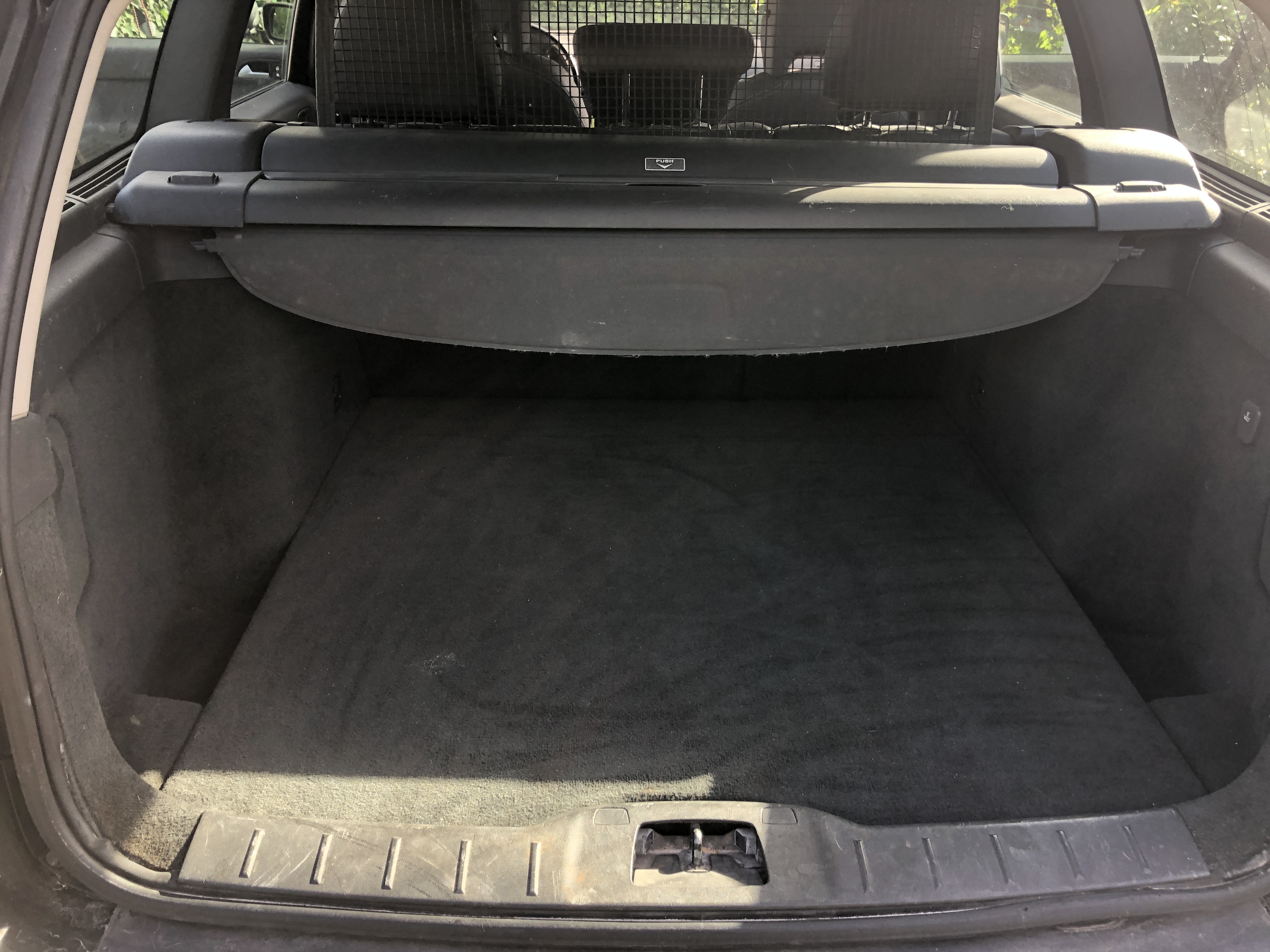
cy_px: 476
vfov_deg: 49.7
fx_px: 1027
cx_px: 635
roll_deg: -1.6
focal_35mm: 28
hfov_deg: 63.4
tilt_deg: -28.5
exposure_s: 1/120
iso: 40
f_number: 1.8
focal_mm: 4
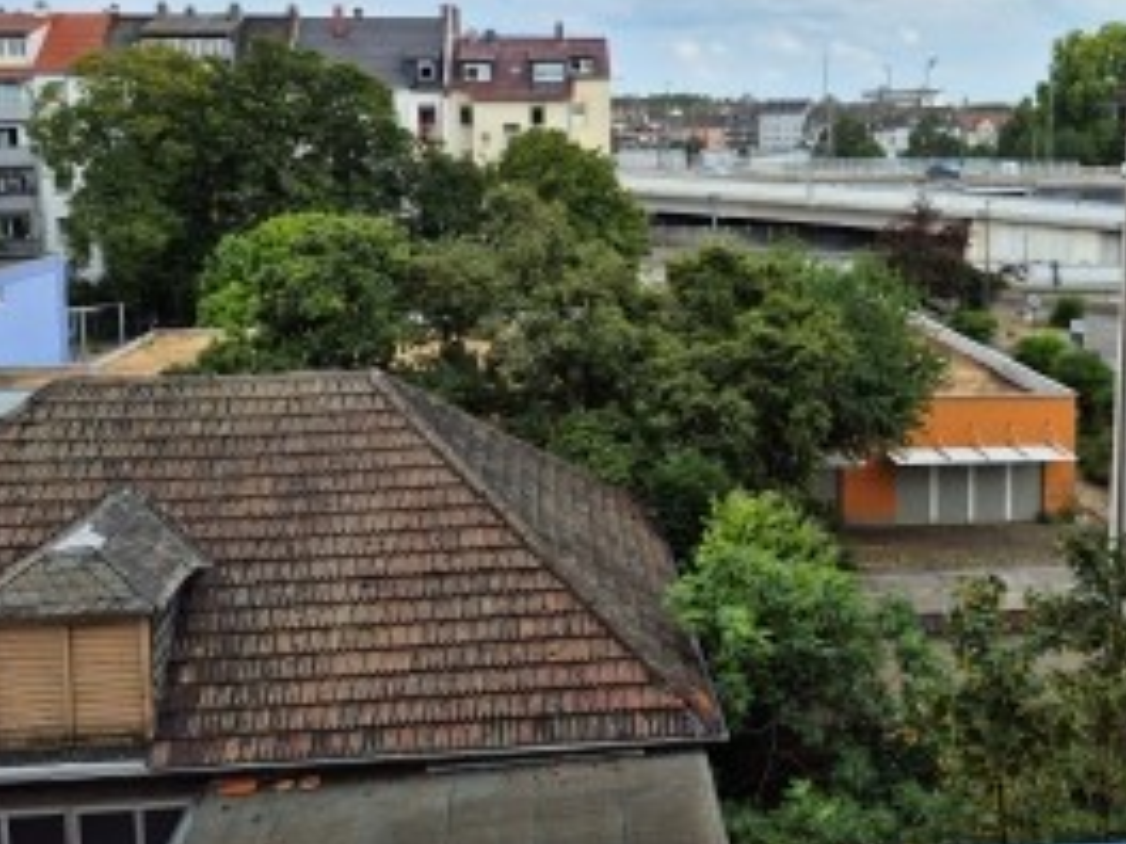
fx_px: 1269
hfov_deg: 47.5
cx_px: 699
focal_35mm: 39
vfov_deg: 36.5
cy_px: 286
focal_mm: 5.4
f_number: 1.8
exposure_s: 1/1312
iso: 25
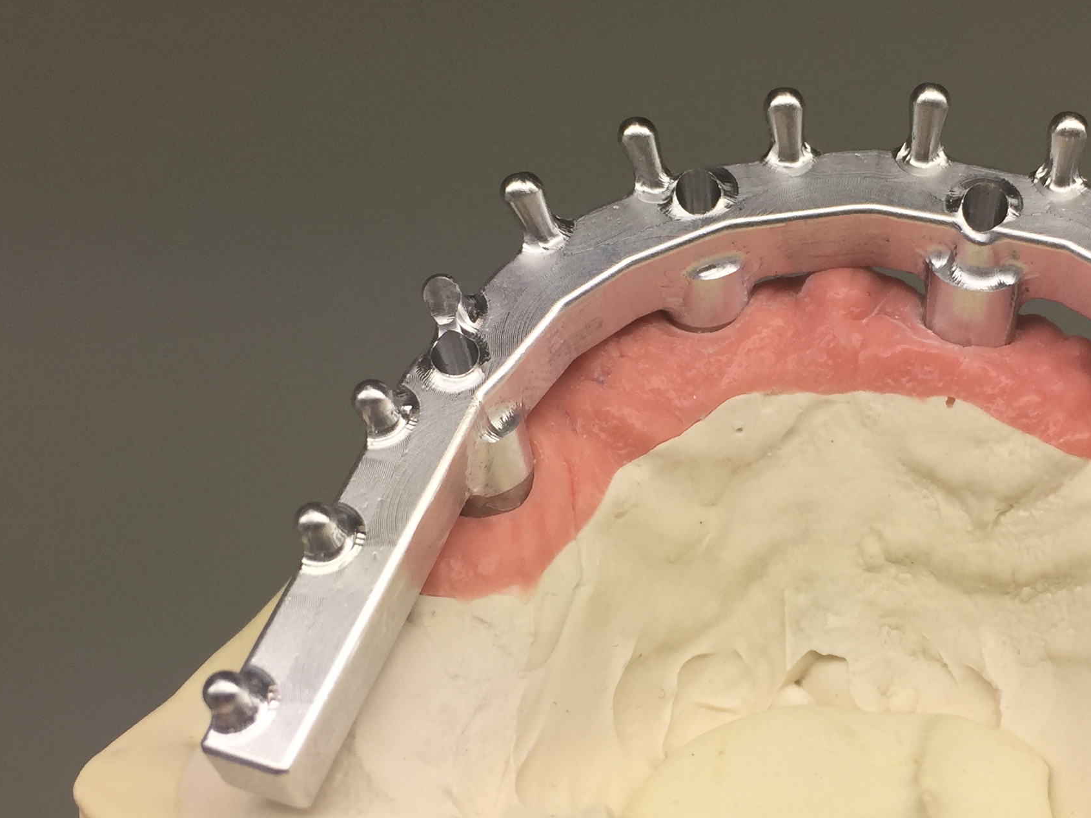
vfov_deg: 26.1
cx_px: 757
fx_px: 1765
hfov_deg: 33.9
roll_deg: -0.1
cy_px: 467
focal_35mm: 56
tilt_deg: -13.2
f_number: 2.2
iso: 32
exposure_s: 1/377
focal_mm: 4.15
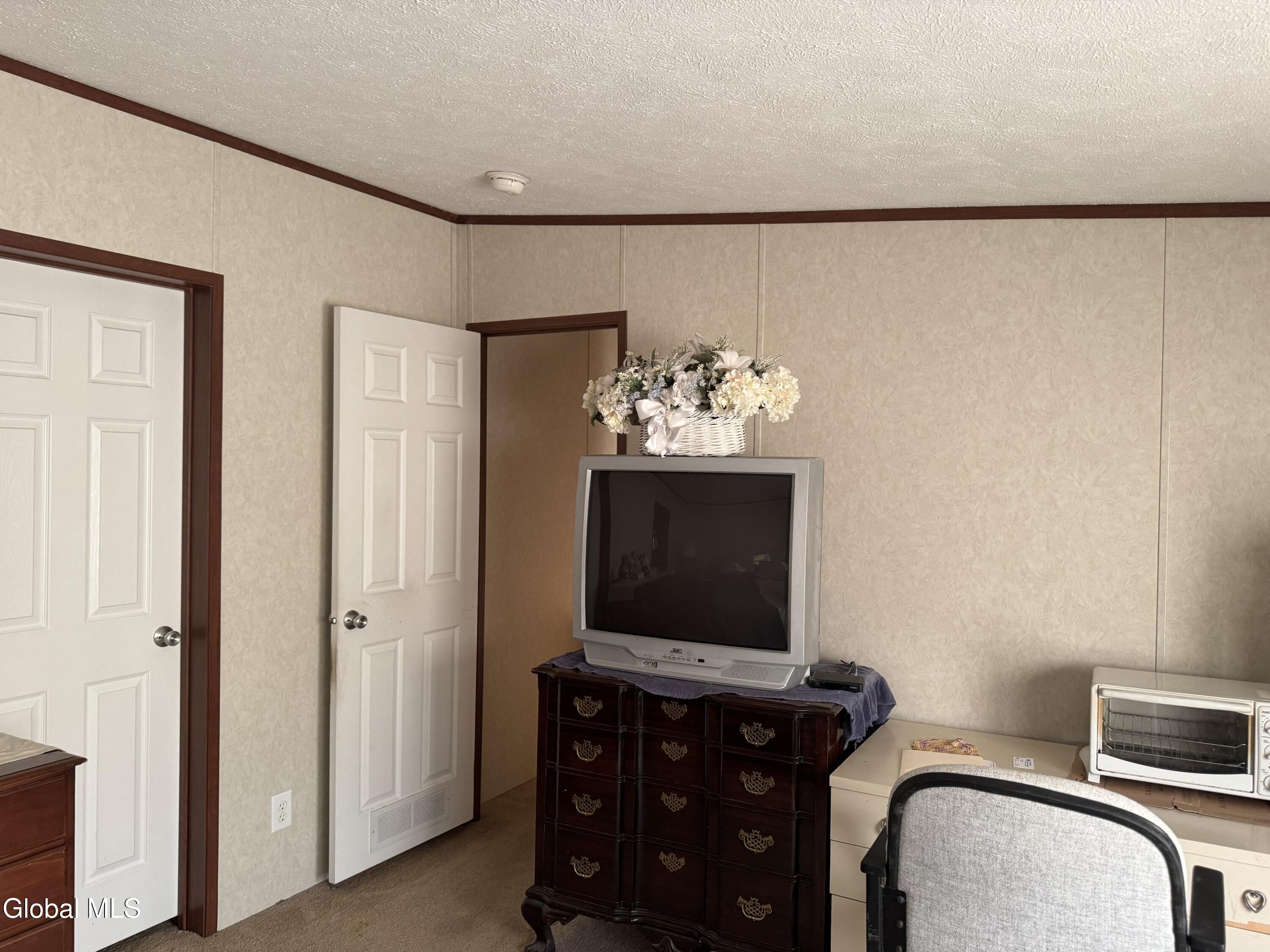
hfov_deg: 71.6
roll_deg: -0.7
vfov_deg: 56.8
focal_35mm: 24
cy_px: 476
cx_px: 635
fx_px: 881
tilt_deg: +0.0
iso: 320
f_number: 1.78
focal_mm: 6.76
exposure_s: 1/60
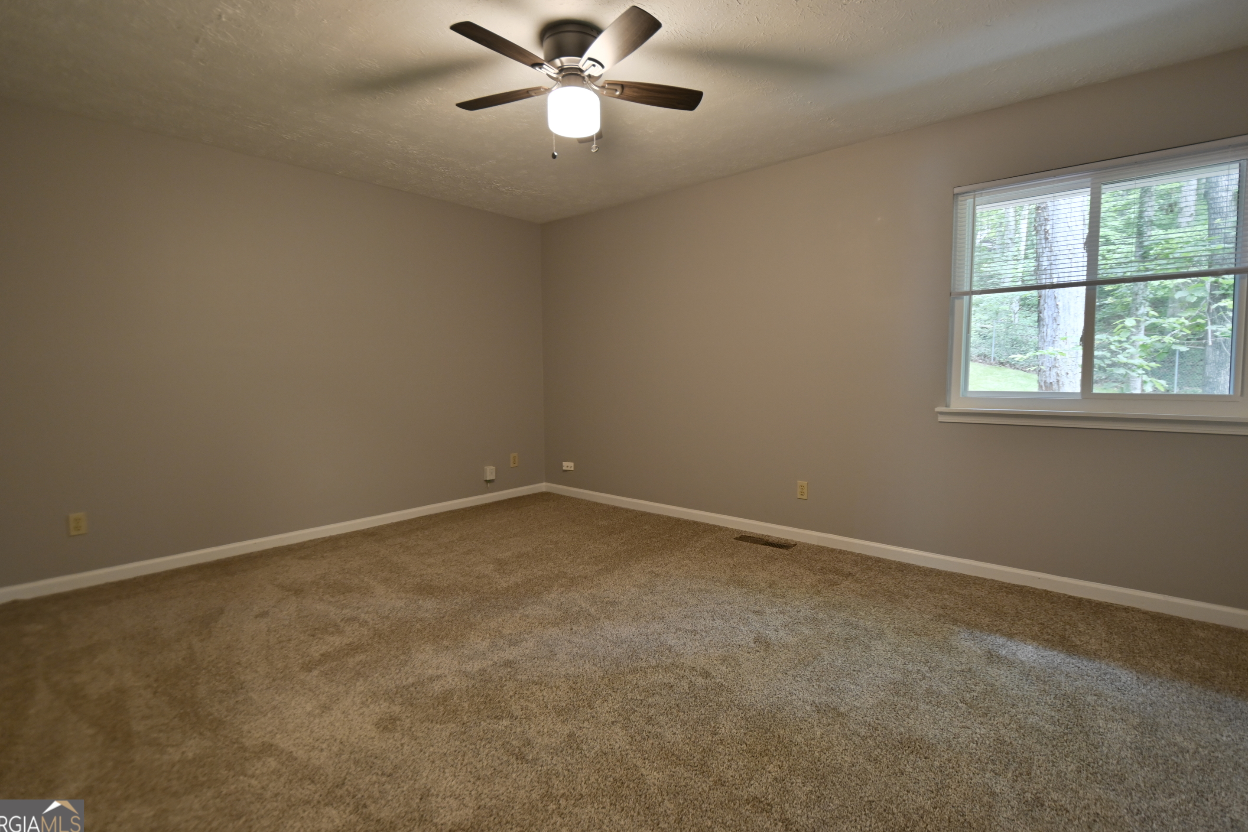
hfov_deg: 96.7
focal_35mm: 16
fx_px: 555
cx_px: 617
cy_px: 400
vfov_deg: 73.7
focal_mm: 10
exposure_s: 1/15
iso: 1000
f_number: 3.5
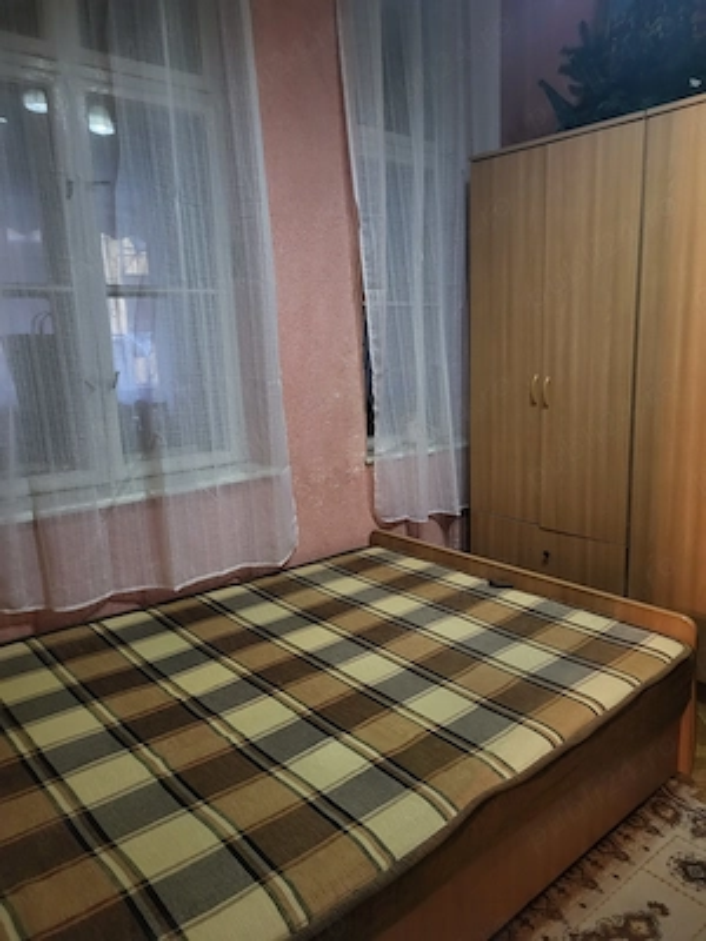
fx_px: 707
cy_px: 470
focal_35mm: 26
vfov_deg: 67.3
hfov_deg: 53.1
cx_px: 353
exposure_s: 1/25
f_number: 1.8
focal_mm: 5.4
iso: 1000
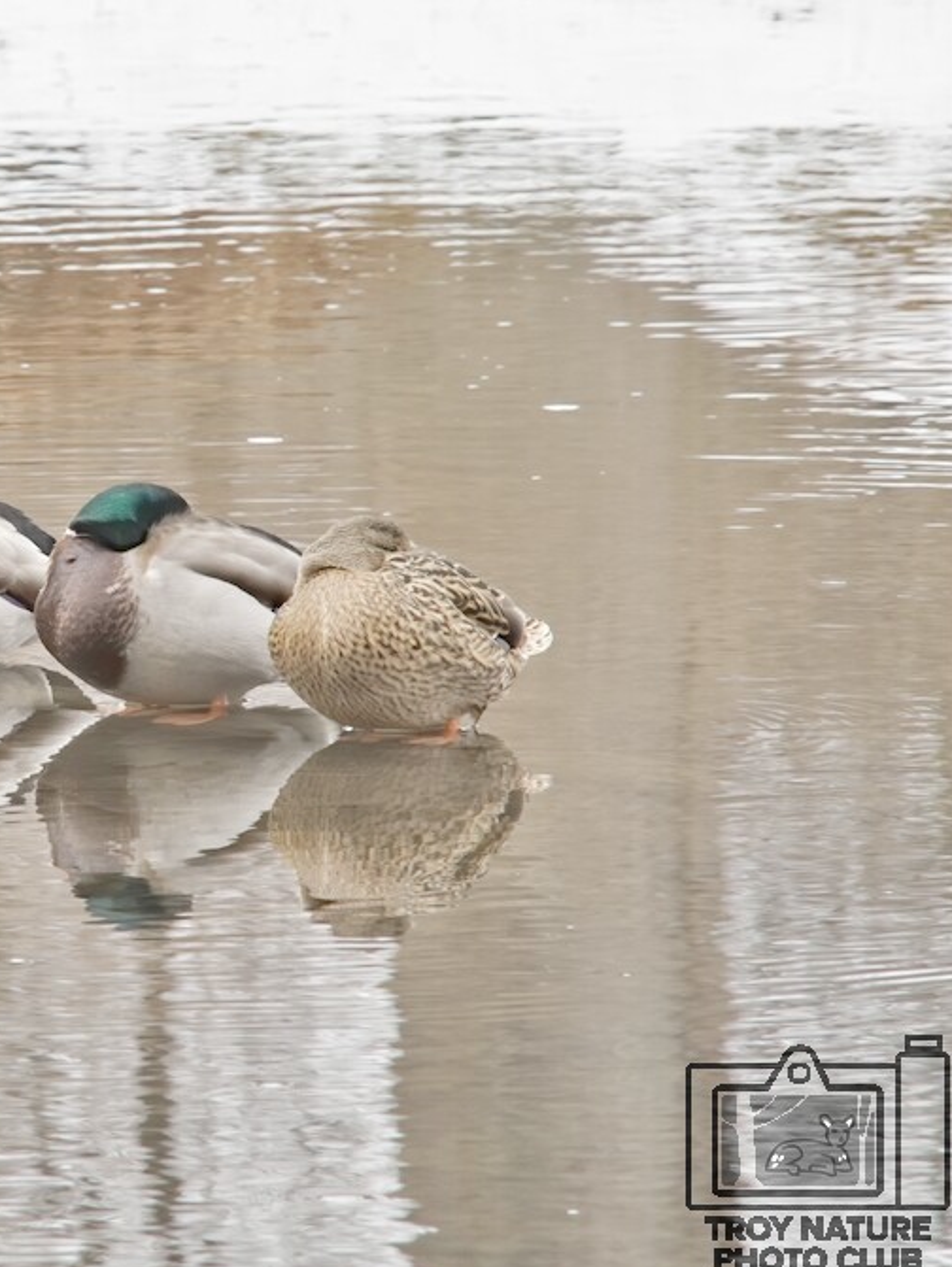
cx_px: -9
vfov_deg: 5.6
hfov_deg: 4.2
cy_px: 639
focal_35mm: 352
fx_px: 12895
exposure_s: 1/125
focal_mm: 240
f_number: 11
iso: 1000
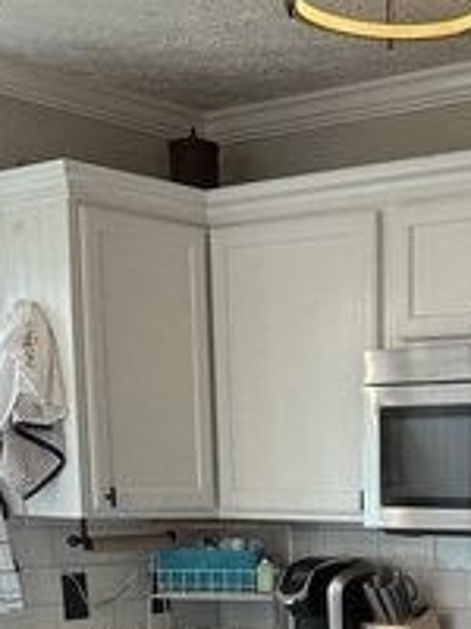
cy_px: 794
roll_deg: -1.5
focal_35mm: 80
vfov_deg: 22.2
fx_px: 1451
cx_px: 471
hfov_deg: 18.0
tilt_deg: -10.9
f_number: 1.78
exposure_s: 1/120
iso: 160
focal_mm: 6.86
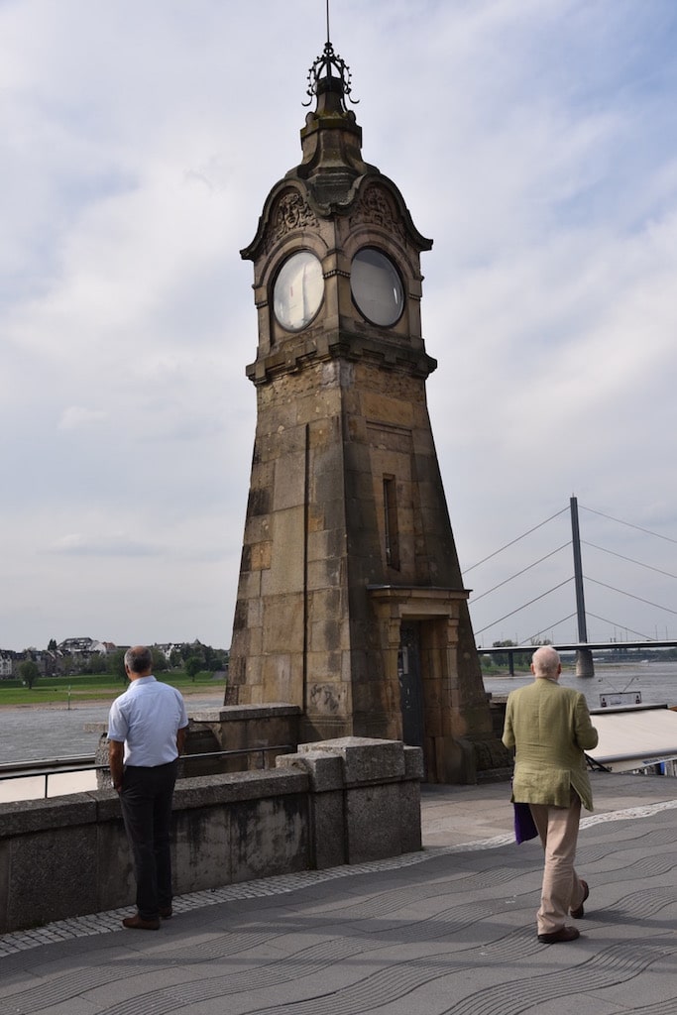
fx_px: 1071
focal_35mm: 38
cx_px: 338
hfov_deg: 35.1
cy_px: 508
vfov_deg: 50.7
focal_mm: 38
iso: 200
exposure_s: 1/400
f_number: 10
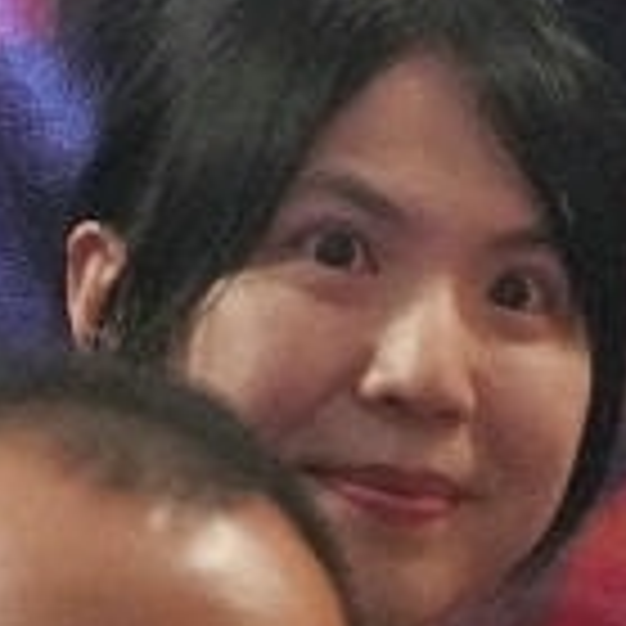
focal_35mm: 331
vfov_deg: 5.1
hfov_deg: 5.3
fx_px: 6772
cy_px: -1090
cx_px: 603
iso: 12800
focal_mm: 45
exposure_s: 1/50
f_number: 2.8
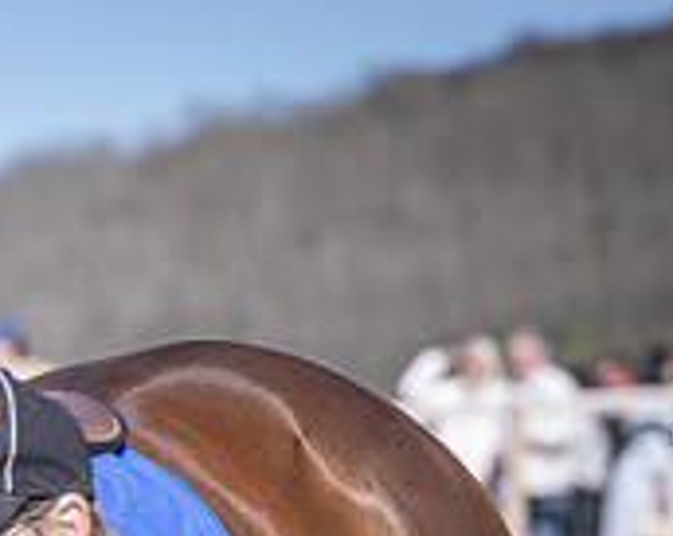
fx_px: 9604
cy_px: 703
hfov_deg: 4.0
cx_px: -67
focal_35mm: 483
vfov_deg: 3.2
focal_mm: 110
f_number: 4
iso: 200
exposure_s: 1/1600
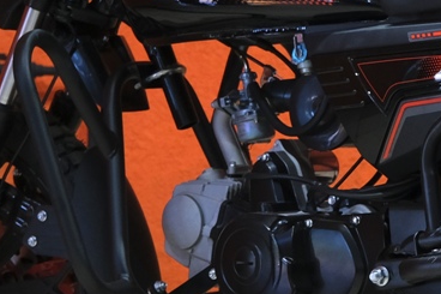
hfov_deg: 8.7
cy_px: -22
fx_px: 2877
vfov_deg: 5.8
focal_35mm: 235
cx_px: 369
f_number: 4
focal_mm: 35.8
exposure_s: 1/100
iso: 1250
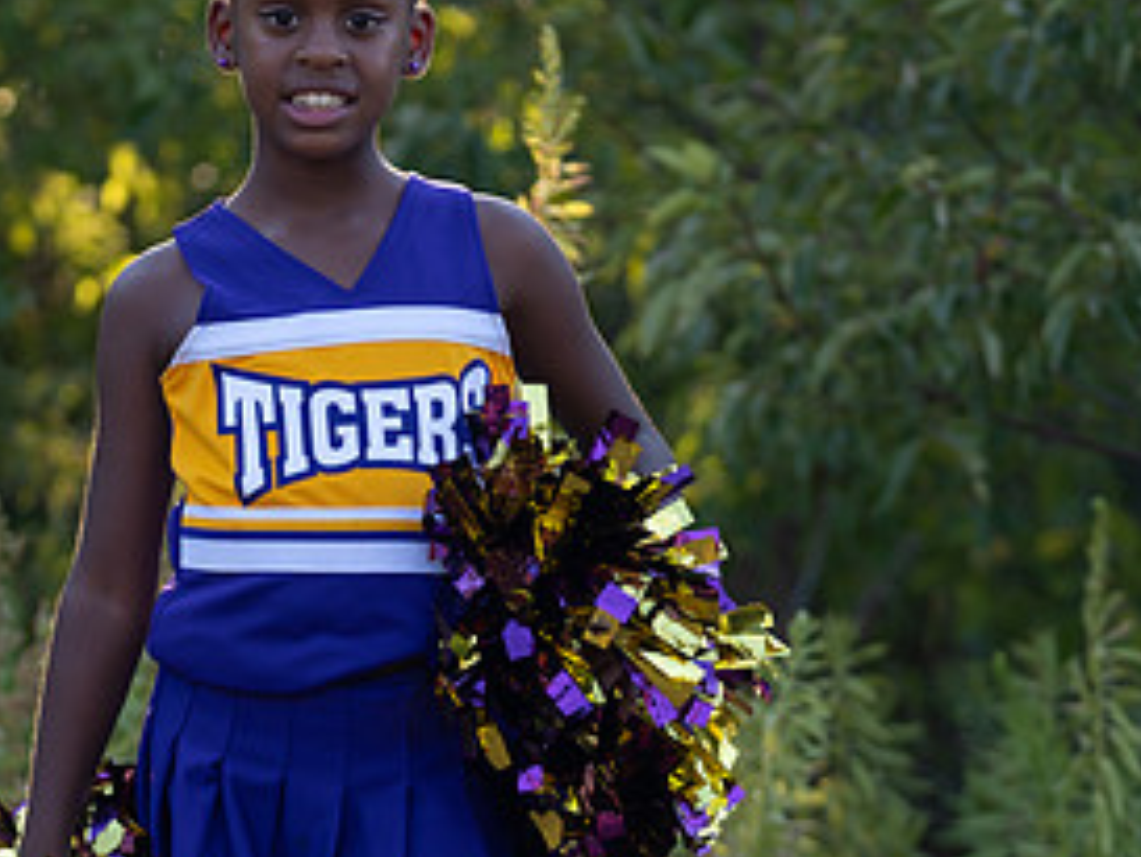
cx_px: 336
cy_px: 484
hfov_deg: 8.5
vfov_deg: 6.4
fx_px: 7650
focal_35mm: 232
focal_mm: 98
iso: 125
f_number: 2.8
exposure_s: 1/320
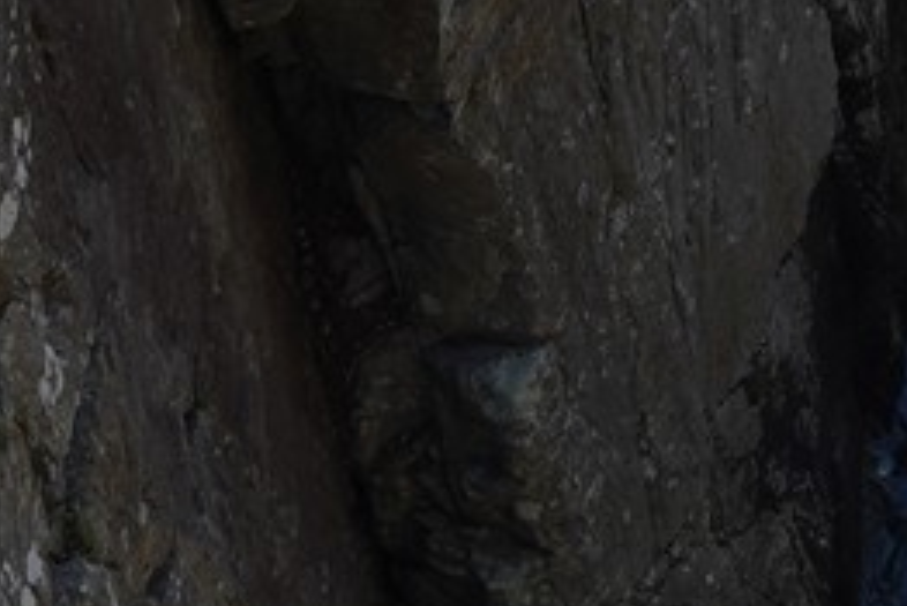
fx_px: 6730
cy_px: 87
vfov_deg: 5.1
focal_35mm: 267
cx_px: 1496
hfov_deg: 7.5
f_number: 9
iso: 100
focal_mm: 35
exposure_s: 1/100
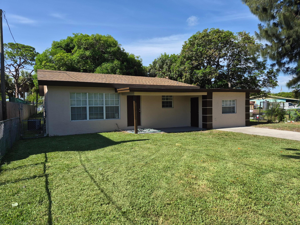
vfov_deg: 58.9
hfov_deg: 73.9
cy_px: 112
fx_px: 199
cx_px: 150
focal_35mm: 23
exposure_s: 1/4992
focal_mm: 5.4
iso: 80
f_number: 1.8
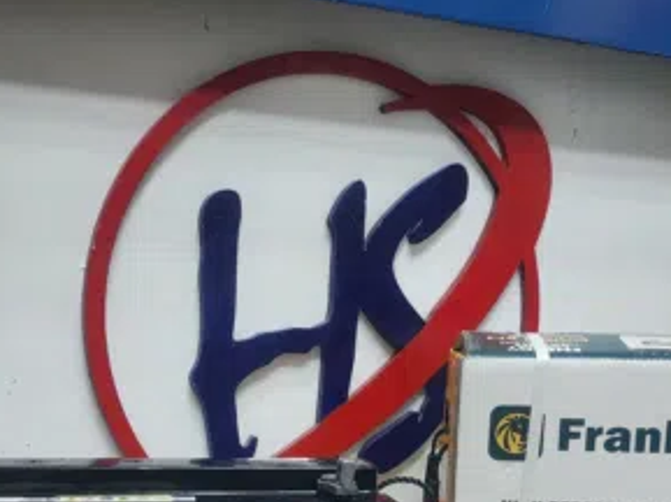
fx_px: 987
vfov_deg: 26.5
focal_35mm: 51
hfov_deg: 37.5
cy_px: 535
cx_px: 311
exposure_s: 1/100
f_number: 1.8
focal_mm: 6.4
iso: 640
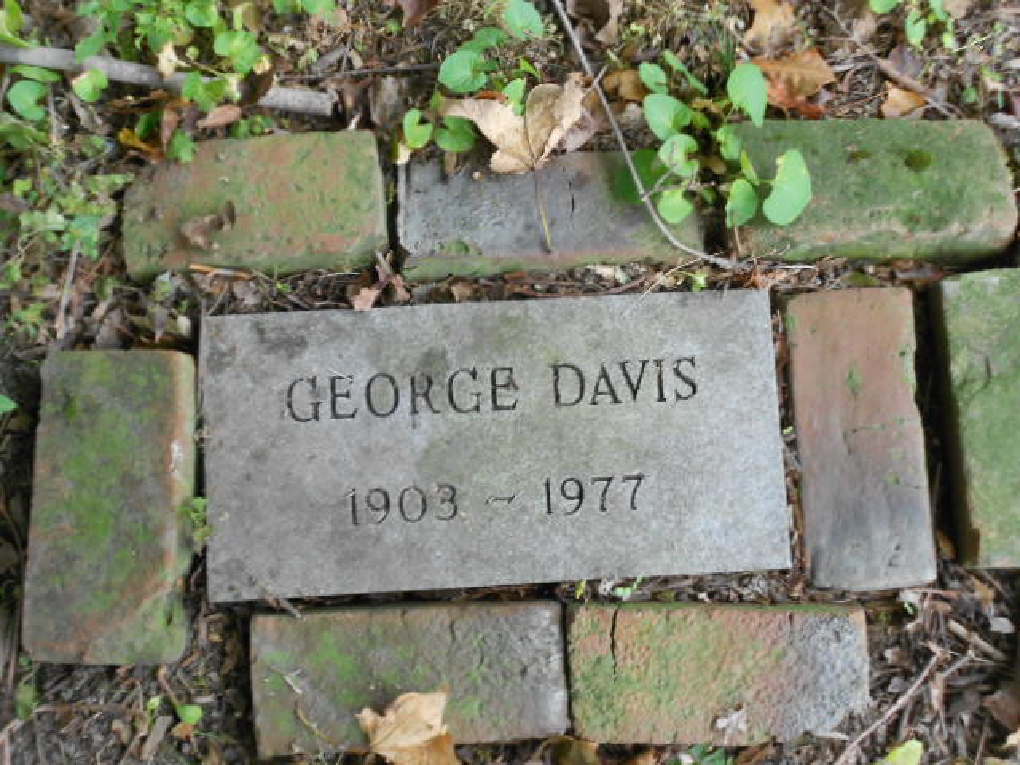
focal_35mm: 49
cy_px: 382
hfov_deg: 38.9
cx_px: 510
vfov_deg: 29.7
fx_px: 1444
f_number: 4.5
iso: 160
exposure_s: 1/30
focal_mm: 8.8
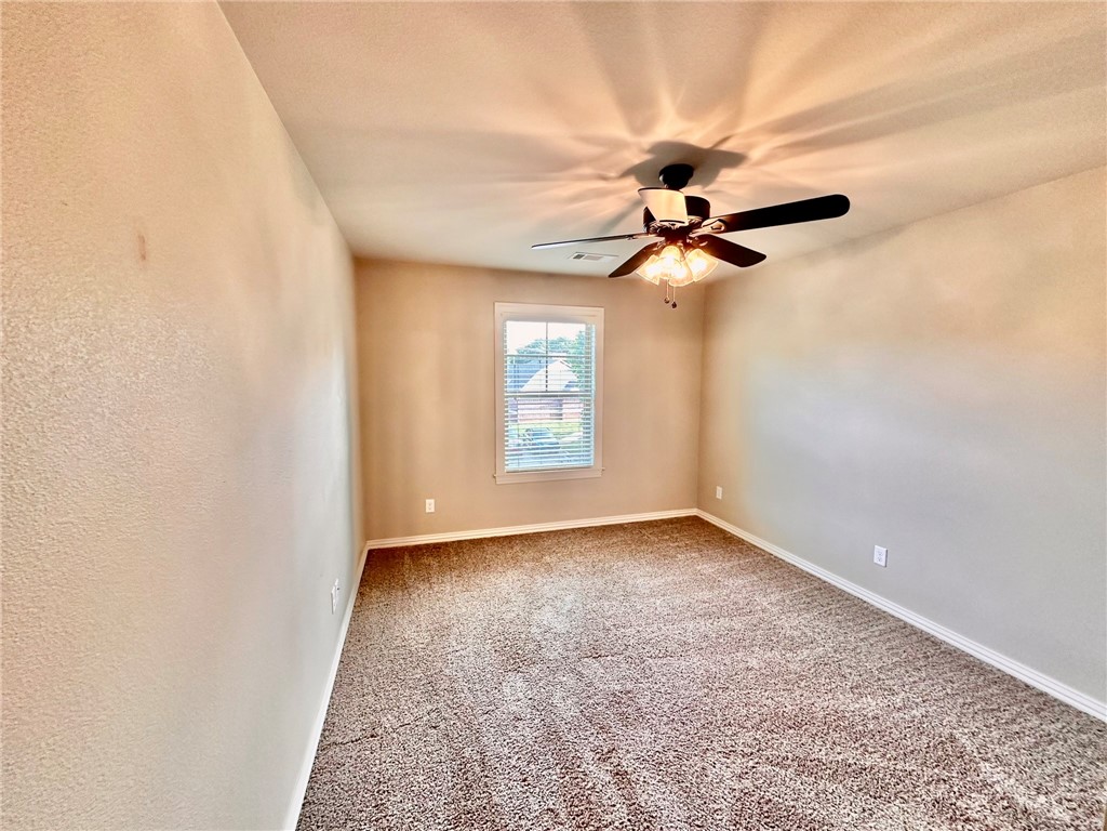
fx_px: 448
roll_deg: -0.5
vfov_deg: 85.7
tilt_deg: -5.4
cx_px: 554
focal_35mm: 14
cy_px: 416
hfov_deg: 102.1
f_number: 2.2
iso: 250
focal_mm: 2.22
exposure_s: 1/60
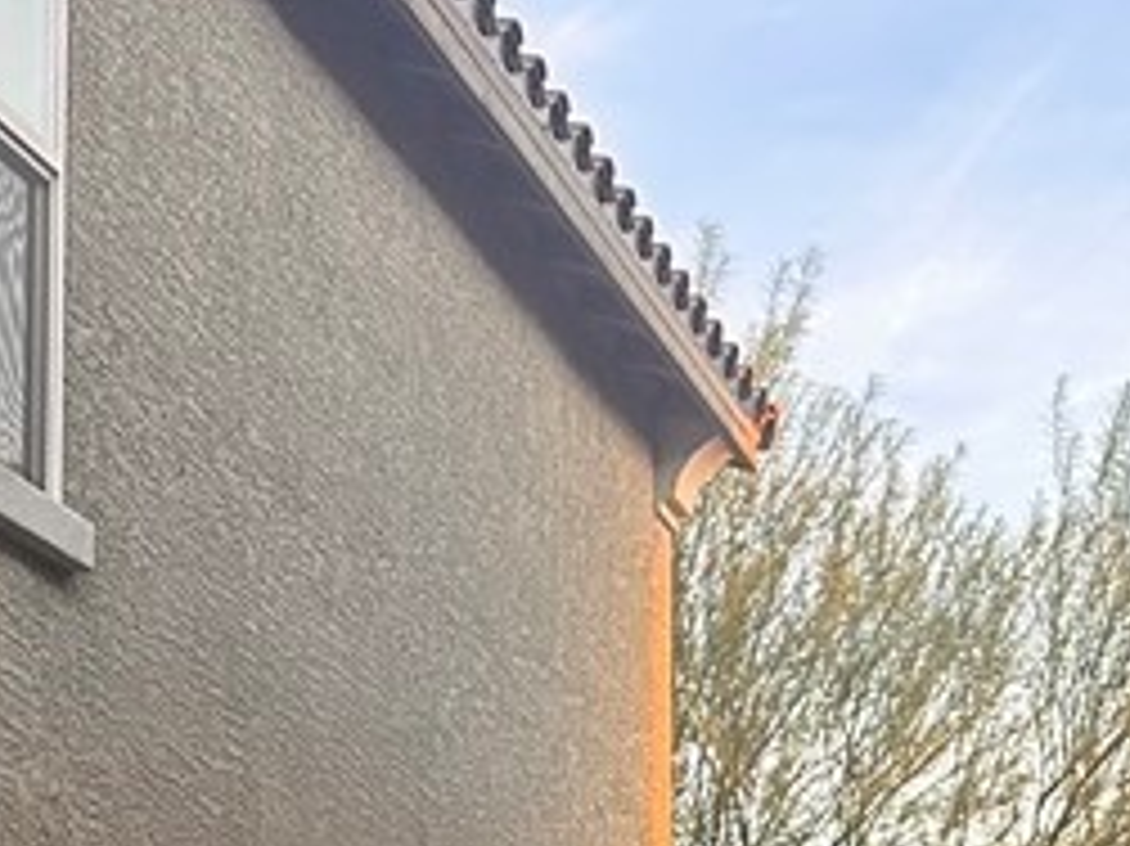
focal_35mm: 98
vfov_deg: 14.2
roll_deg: -0.9
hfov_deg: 18.4
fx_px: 3198
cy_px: 1220
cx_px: -423
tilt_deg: +2.6
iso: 200
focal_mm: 6.86
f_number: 1.78
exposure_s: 1/120
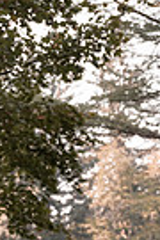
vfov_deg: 17.4
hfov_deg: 12.0
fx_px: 733
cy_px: 313
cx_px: -69
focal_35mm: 110
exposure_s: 1/640
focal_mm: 33
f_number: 2.8
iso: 250
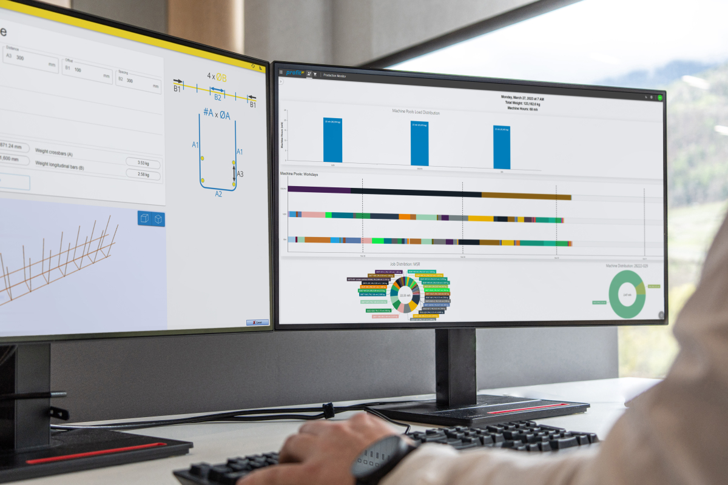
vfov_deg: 29.9
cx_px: 364
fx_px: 910
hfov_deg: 43.6
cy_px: 242
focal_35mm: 45
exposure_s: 1/100
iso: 160
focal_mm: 30
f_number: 2.8
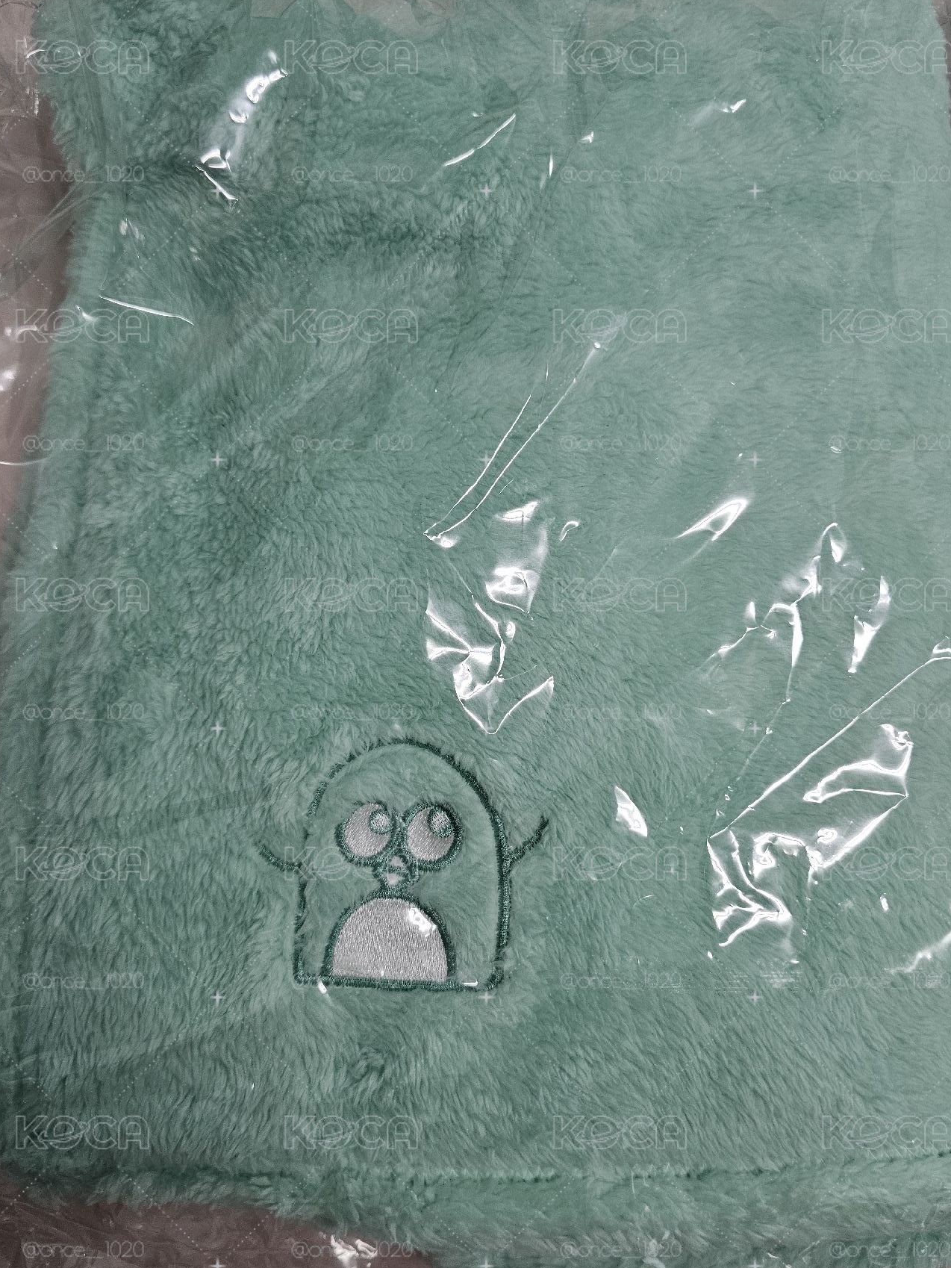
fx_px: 952
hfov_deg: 53.1
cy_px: 638
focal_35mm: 26
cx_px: 486
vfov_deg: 67.3
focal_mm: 6.3
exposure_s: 1/120
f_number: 1.7
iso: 250
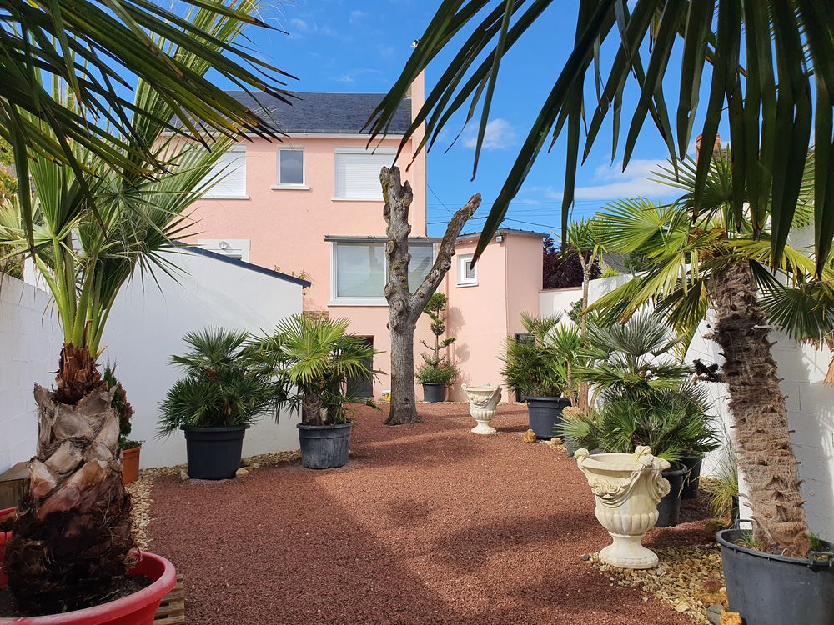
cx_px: 417
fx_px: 626
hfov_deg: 67.3
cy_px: 312
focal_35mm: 26
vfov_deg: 53.1
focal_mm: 4.3
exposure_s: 1/1676
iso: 50
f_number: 2.4
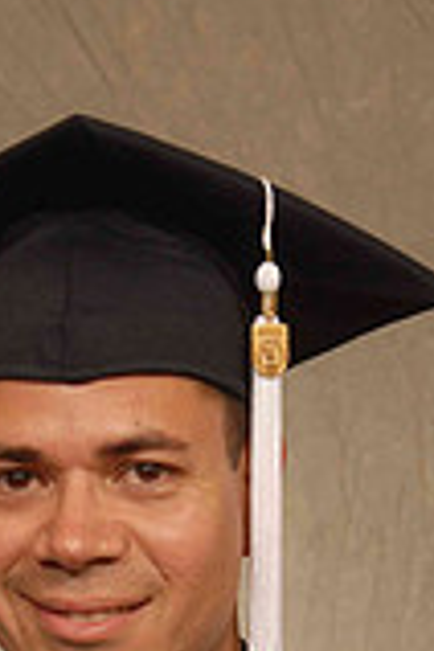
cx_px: 166
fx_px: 3996
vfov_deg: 9.2
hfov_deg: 6.2
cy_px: 757
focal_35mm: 221
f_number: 5.6
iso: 200
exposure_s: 1/125
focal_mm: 52
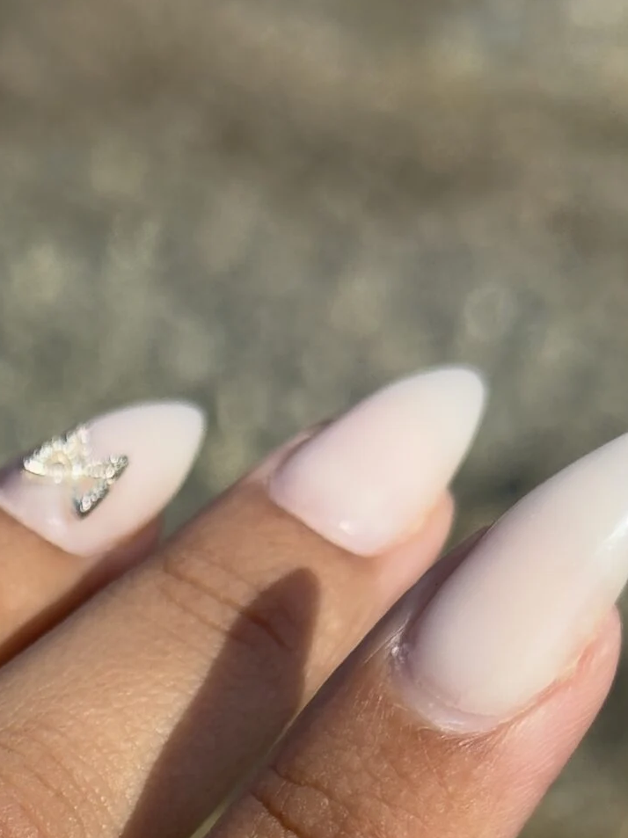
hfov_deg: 11.3
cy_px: 1037
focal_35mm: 129
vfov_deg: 14.7
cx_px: -93
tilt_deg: -36.5
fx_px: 3123
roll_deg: -4.5
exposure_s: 1/4310
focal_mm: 6.76
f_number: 1.78
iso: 64
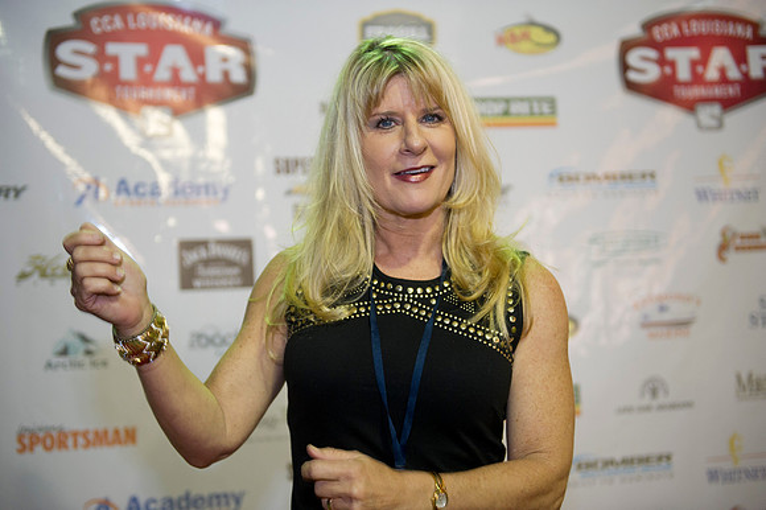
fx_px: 1063
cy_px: 255
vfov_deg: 27.0
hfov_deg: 39.6
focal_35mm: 50
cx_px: 383
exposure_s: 1/60
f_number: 2.8
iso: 1250
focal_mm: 50
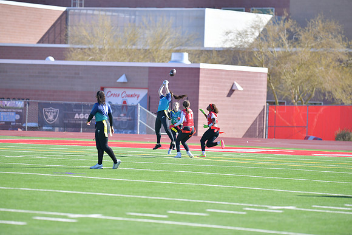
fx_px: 2054
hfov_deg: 9.8
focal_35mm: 210
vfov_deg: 6.5
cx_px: 176
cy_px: 118
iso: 400
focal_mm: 210
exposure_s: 1/4000
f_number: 2.8
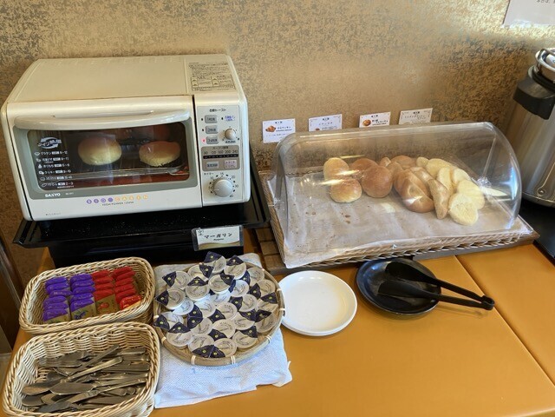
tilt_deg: -36.0
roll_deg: -0.6
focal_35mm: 28
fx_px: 449
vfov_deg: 49.7
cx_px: 278
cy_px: 208
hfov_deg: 63.4
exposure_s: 1/60
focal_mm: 3.99
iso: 100
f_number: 1.8
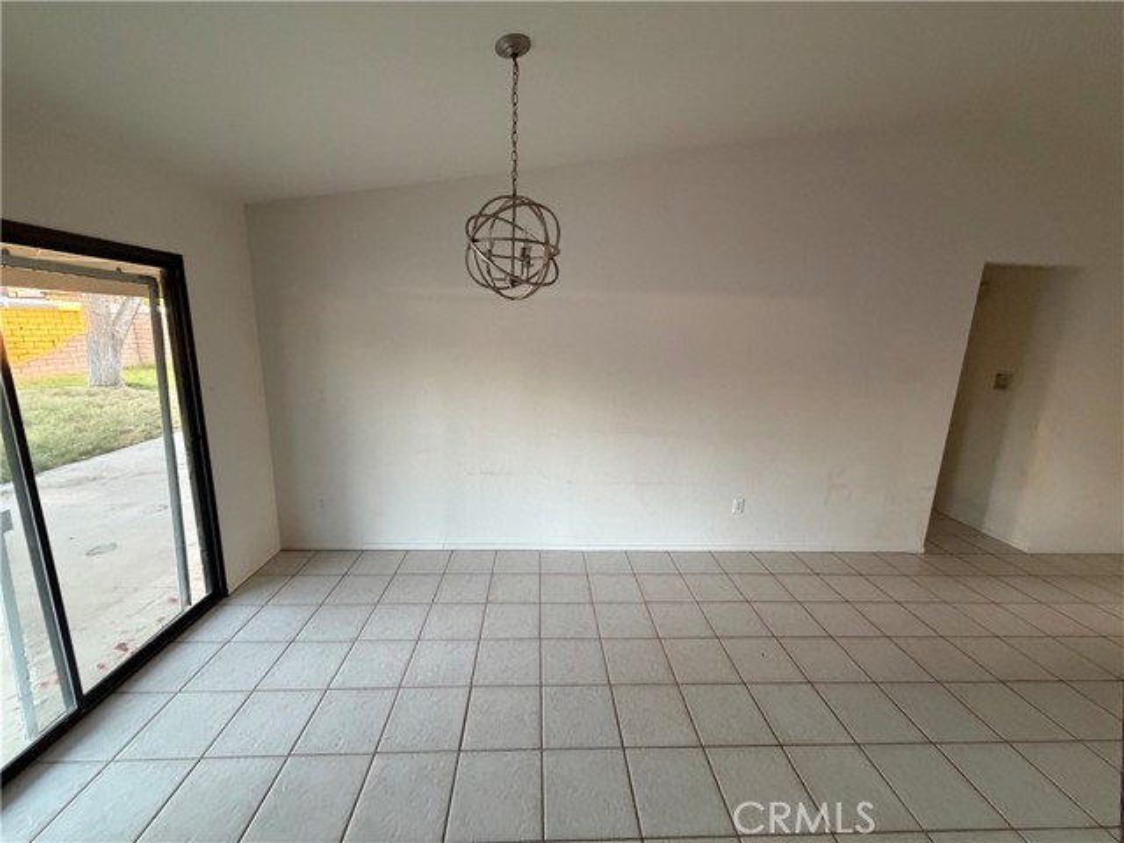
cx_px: 562
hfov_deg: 102.1
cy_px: 422
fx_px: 455
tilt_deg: -10.1
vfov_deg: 85.7
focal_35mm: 14
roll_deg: -1.1
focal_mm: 2.22
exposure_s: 1/60
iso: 500
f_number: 2.2
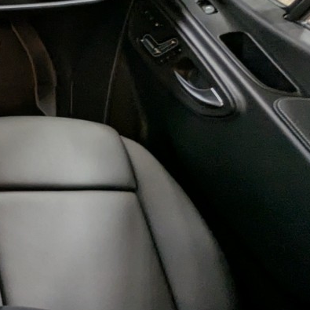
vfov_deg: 33.4
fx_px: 507
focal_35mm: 50
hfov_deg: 22.9
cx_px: -217
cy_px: 81
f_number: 2.2
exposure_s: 1/27.8
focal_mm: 2.35
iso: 145
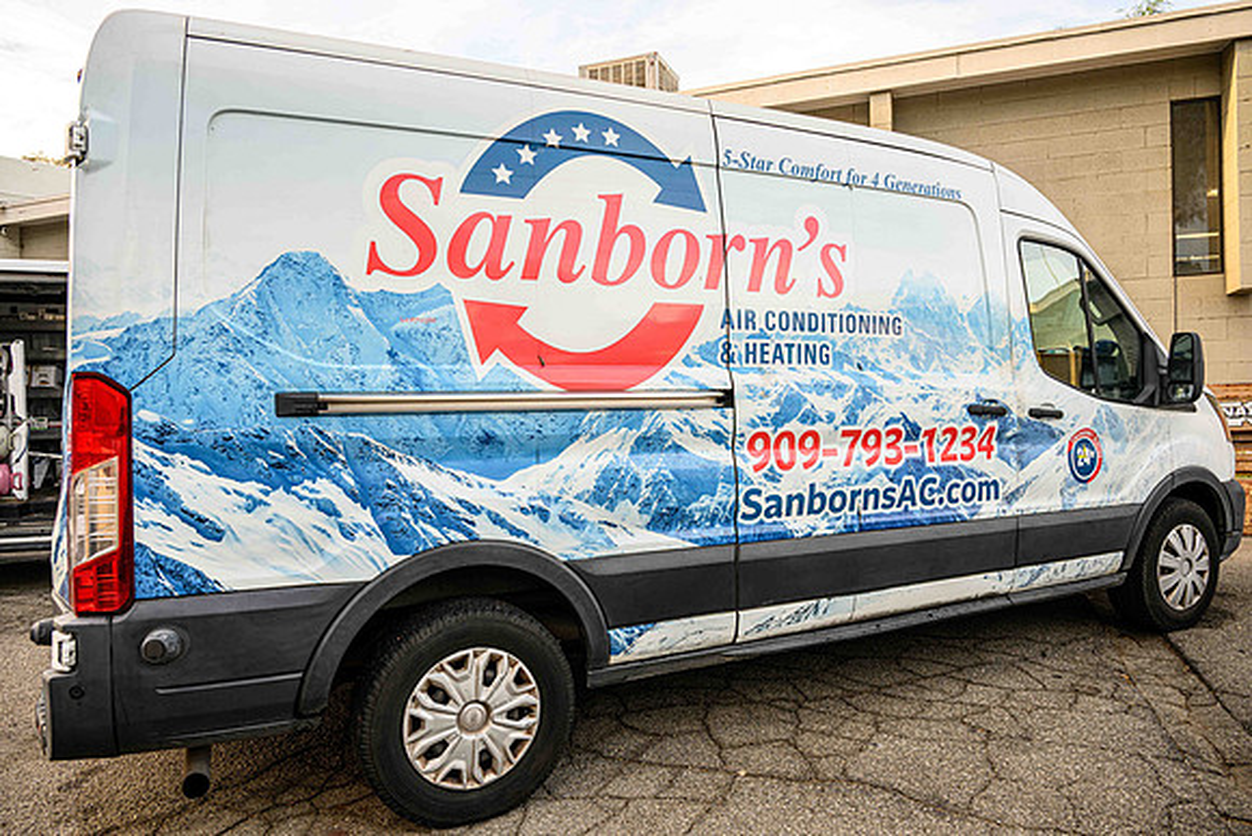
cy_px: 418
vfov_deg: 53.2
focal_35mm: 24
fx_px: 835
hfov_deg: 73.7
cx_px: 626
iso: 200
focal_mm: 24
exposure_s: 1/200
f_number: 4
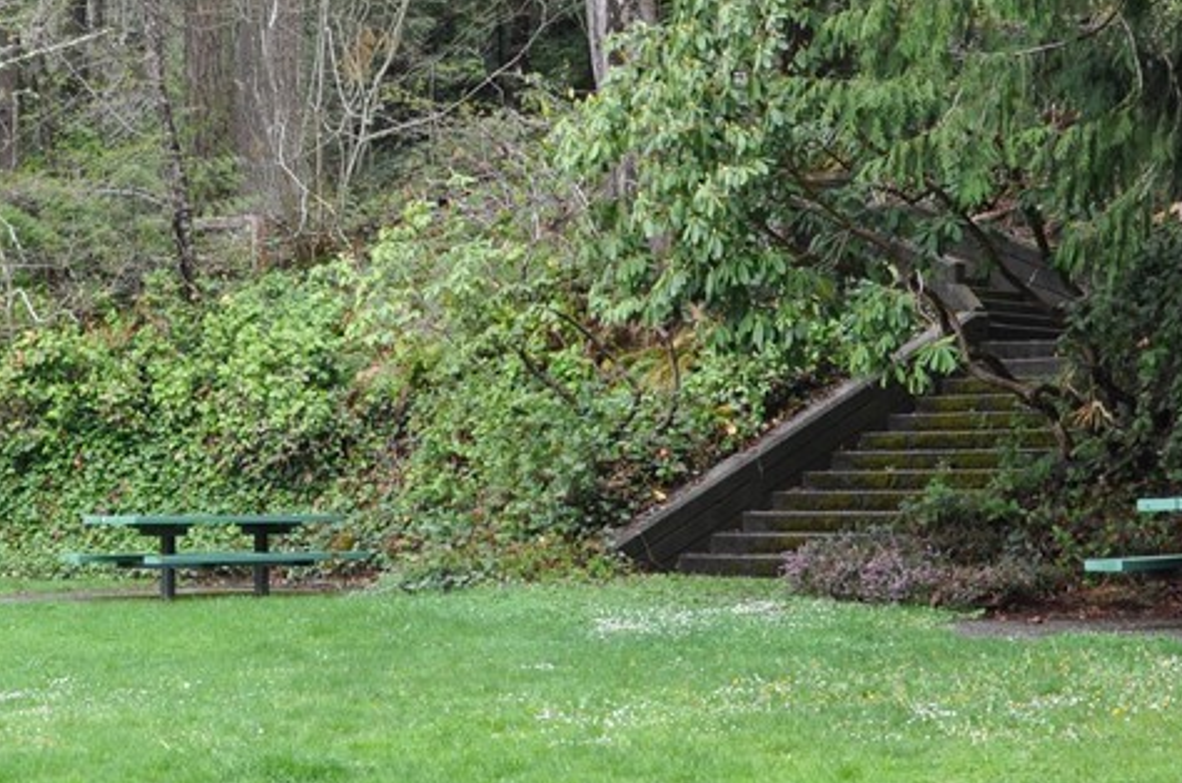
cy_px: 611
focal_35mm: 86
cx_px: 172
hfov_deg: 23.2
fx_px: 2823
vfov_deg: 15.7
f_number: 5.6
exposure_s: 1/125
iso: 250
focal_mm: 25
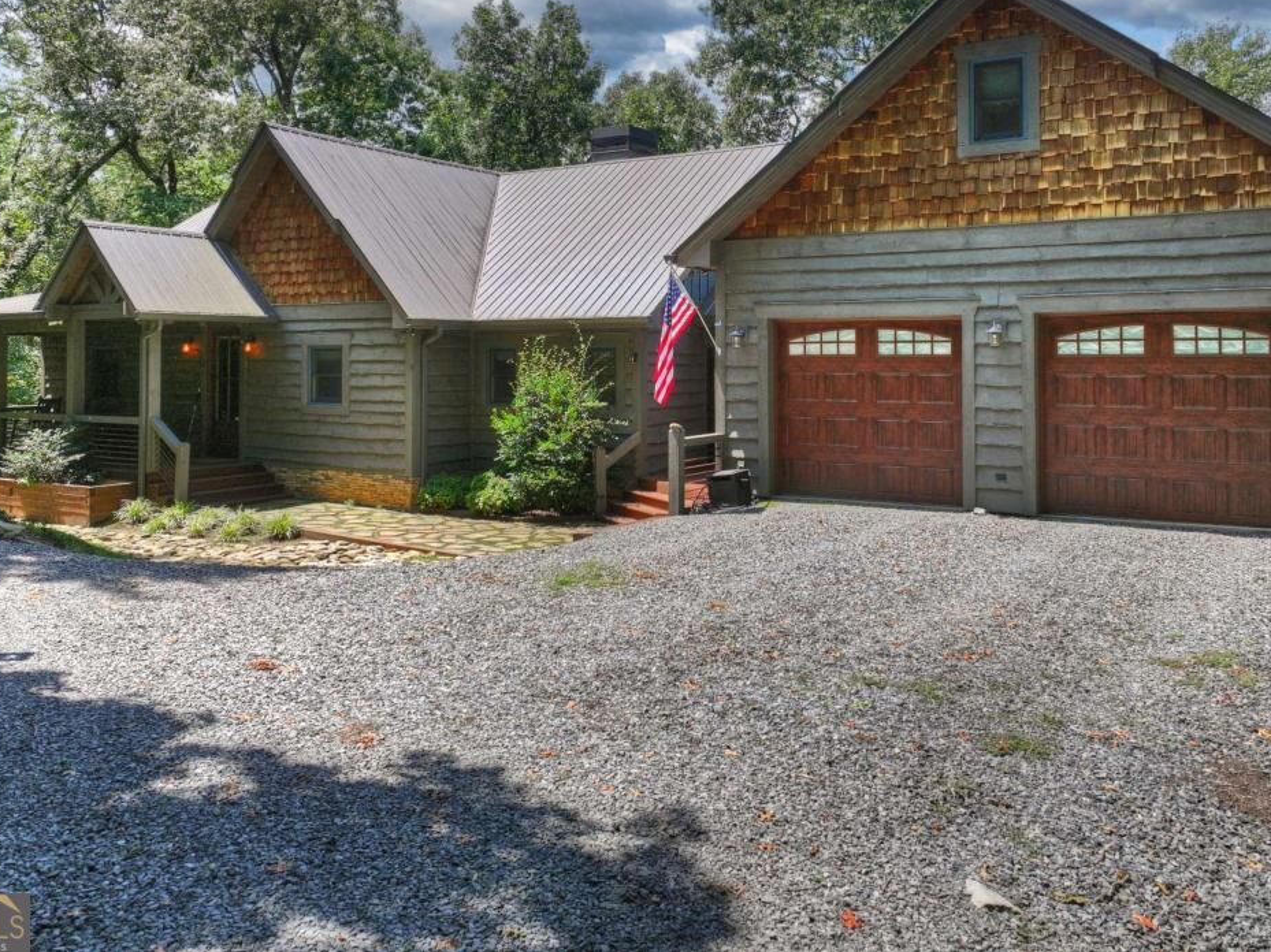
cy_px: 339
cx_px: 669
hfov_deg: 58.3
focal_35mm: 31
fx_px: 1138
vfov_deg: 44.9
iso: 160
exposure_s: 1/4000
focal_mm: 12.3
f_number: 2.8
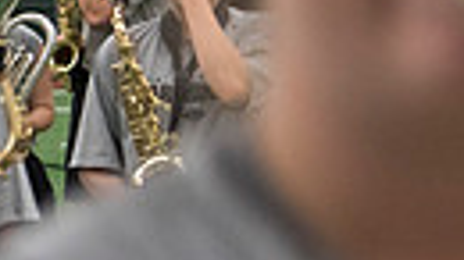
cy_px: -130
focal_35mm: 328
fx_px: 4034
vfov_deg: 3.7
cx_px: 817
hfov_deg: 6.4
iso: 3200
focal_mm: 70
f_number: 3.2
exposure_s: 1/200
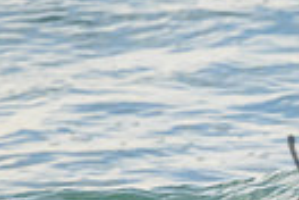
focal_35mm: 2551
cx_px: 521
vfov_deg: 0.5
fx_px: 21186
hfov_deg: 0.8
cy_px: 151
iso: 2800
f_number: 11
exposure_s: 1/2000
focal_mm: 580
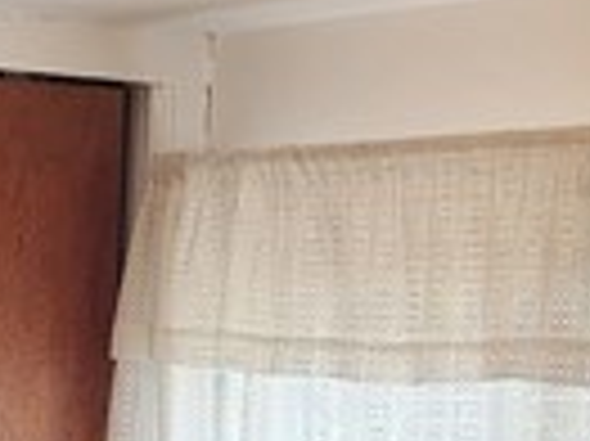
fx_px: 3065
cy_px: 718
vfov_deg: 8.0
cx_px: 117
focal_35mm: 180
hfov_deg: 11.0
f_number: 1.8
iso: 80
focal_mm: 6.4
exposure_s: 1/120
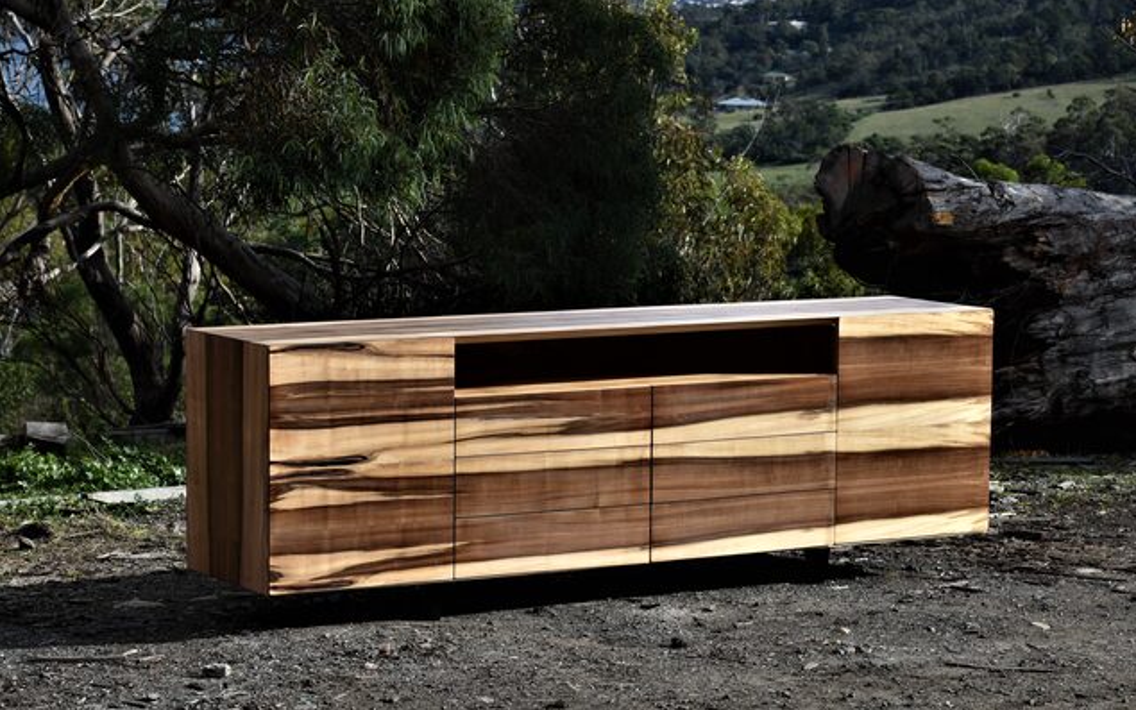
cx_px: 571
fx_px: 3577
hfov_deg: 18.0
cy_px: 351
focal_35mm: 116
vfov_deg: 11.3
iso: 200
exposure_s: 1/400
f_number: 10
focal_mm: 75
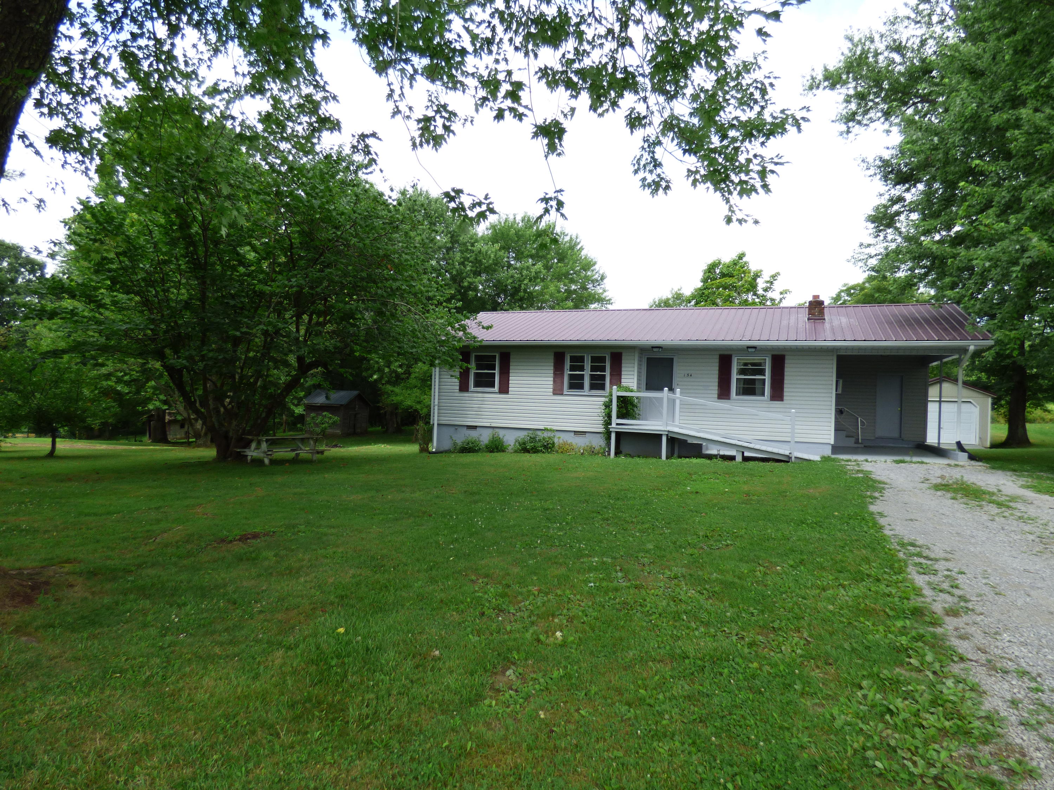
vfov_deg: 66.0
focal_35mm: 20
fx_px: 609
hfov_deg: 81.7
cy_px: 395
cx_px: 527
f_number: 2.8
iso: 100
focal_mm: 3.58
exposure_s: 1/500
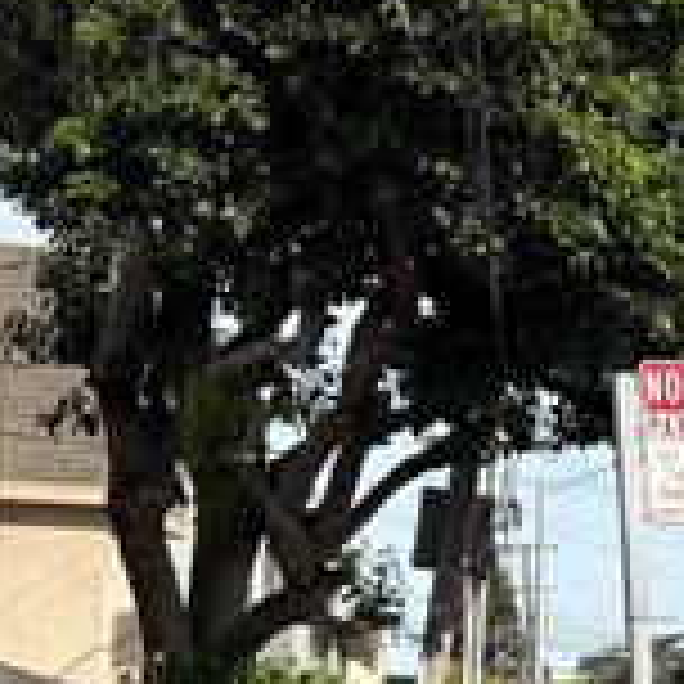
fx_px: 2705
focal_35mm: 121
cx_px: 1422
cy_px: 742
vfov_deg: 14.1
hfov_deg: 12.5
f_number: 1.6
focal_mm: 5.96
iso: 50
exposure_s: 1/3831
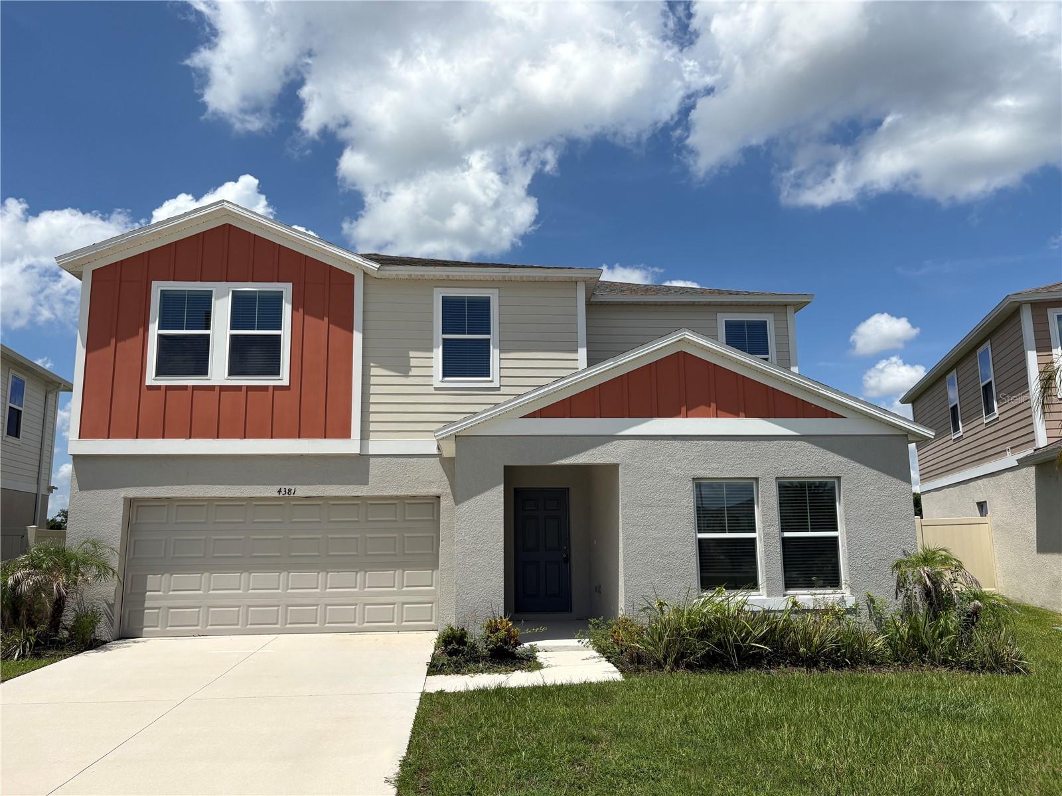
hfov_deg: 67.3
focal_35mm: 26
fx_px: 798
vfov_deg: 53.1
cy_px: 398
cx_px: 531
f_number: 1.6
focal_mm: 5.96
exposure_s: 1/6329
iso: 50
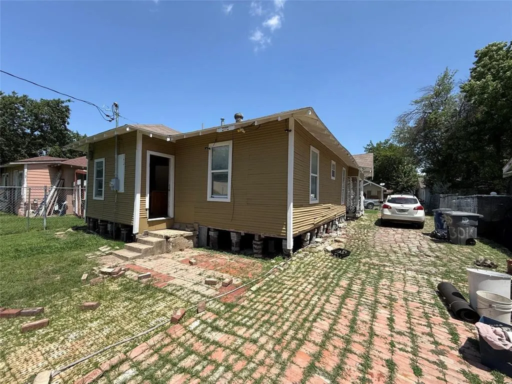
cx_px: 256
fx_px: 207
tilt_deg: +1.3
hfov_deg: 102.1
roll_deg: -1.5
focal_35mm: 14
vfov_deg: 85.7
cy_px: 192
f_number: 2.2
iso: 50
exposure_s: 1/1312
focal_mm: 2.22
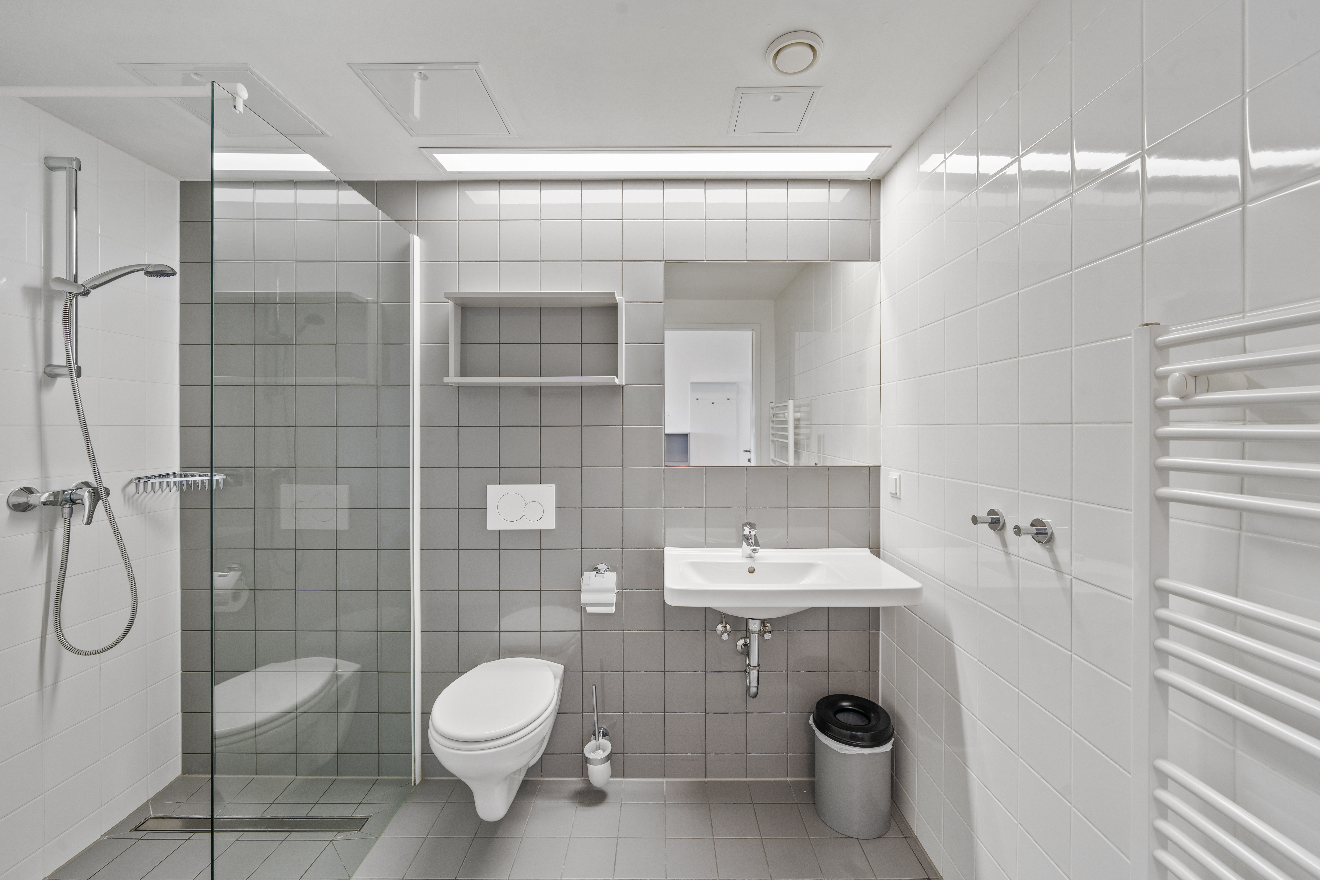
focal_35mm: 14
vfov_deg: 81.2
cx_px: 660
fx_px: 513
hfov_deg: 104.3
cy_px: 440
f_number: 8
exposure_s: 1/2
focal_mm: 14
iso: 200
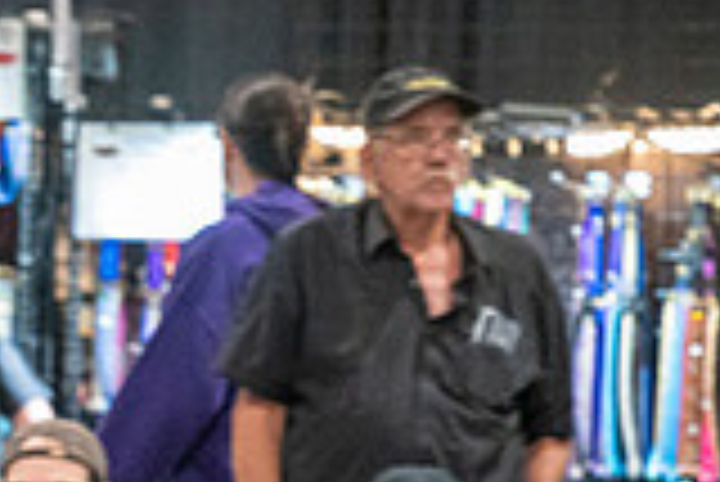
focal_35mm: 723
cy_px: 637
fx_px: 14473
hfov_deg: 2.8
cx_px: -531
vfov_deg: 1.9
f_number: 2.8
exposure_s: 1/250
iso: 6400
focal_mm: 200
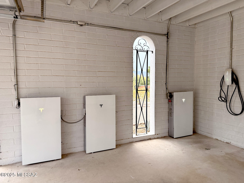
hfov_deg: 71.6
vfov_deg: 56.8
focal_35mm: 24
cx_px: 122
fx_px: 169
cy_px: 92
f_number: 1.8
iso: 200
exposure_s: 1/120
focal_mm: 6.8
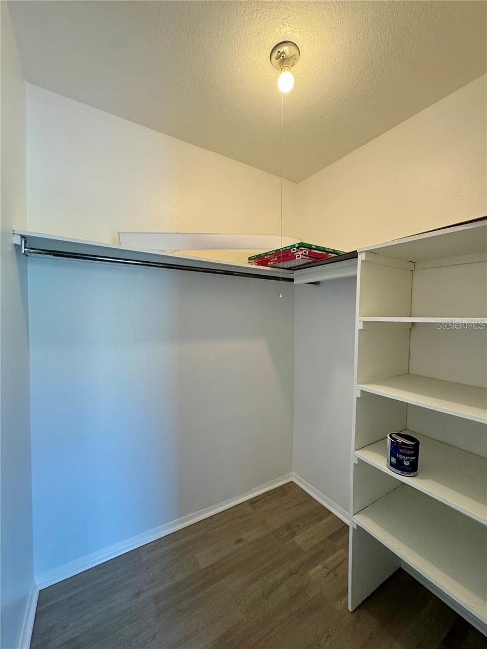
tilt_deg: -1.2
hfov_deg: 85.7
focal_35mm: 14
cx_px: 244
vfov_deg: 102.1
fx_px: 263
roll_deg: -1.1
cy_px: 324
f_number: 2.2
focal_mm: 2.22
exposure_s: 1/120
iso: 160
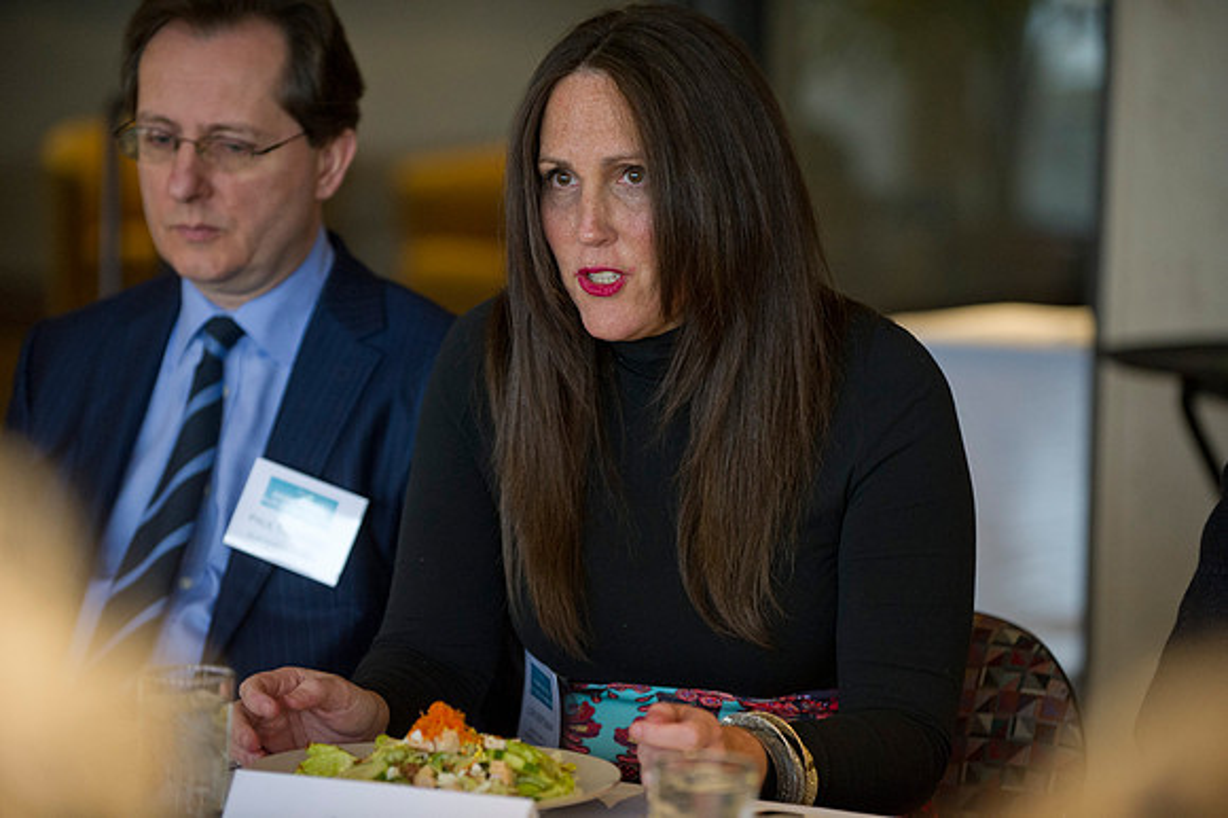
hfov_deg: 15.8
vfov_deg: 10.5
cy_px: 409
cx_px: 614
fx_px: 4432
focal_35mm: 130
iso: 2500
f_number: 2.8
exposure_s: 1/160
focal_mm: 130
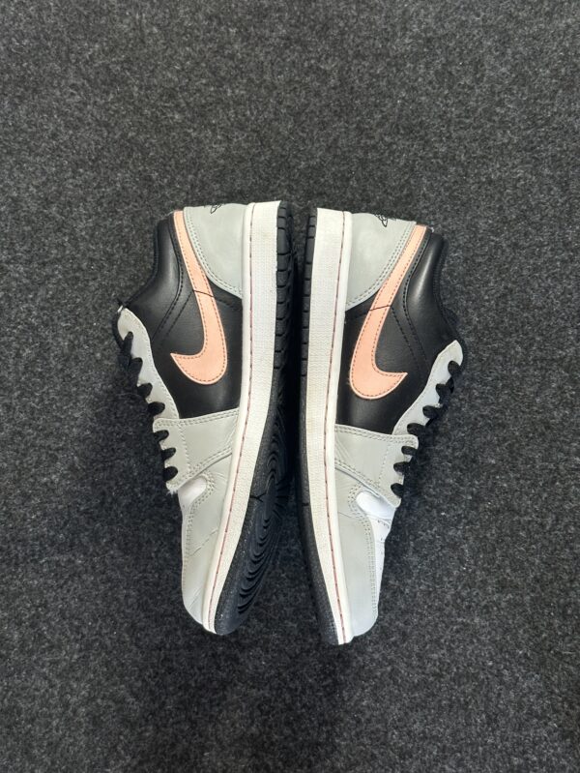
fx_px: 1071
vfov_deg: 39.6
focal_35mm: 48
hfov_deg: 30.3
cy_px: 386
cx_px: 290
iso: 200
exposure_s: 1/33
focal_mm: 6.86
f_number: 1.78
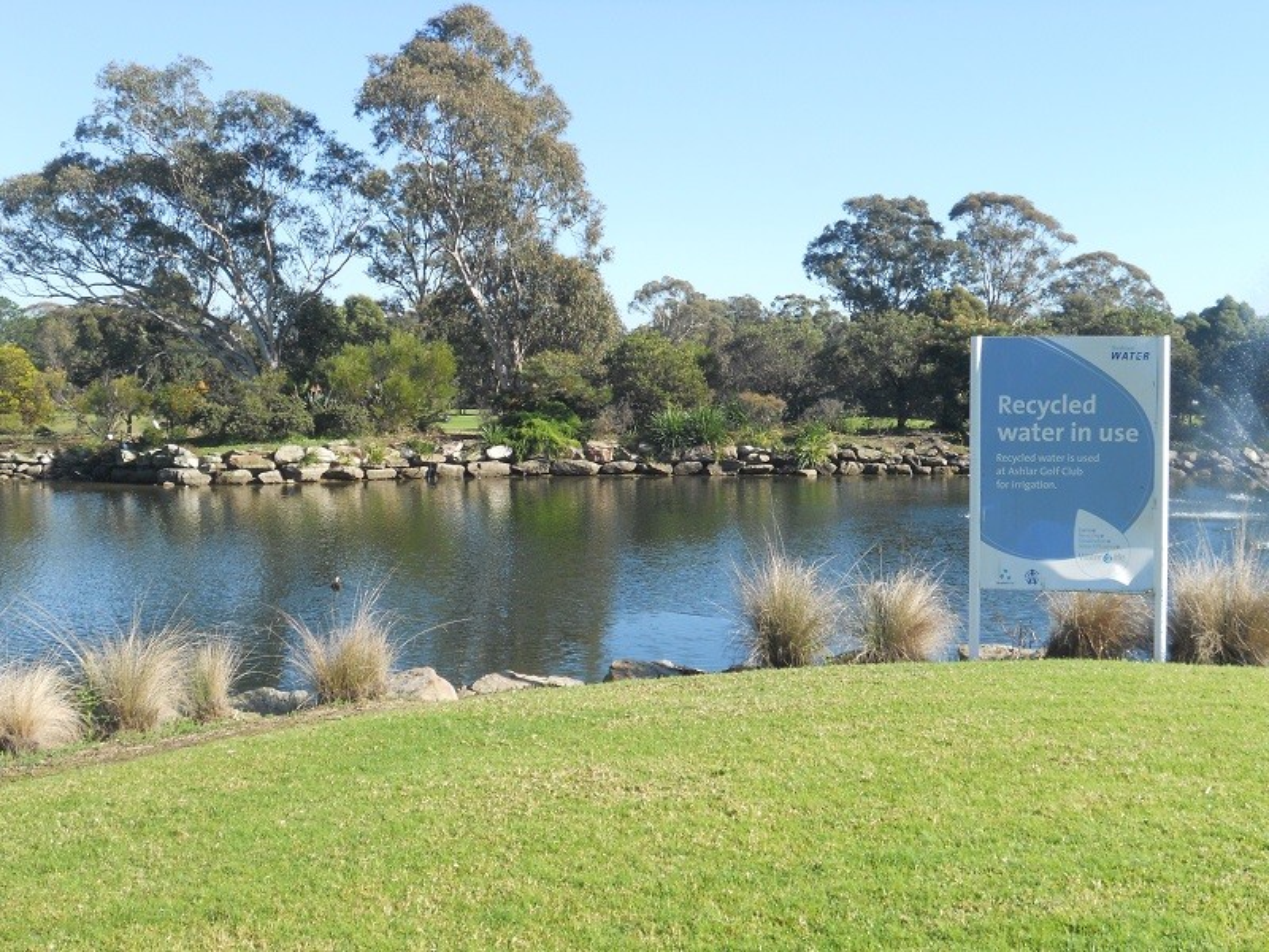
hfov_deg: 41.2
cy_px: 476
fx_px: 1686
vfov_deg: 31.5
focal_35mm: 46
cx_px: 634
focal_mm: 8.2
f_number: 4.3
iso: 80
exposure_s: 1/250
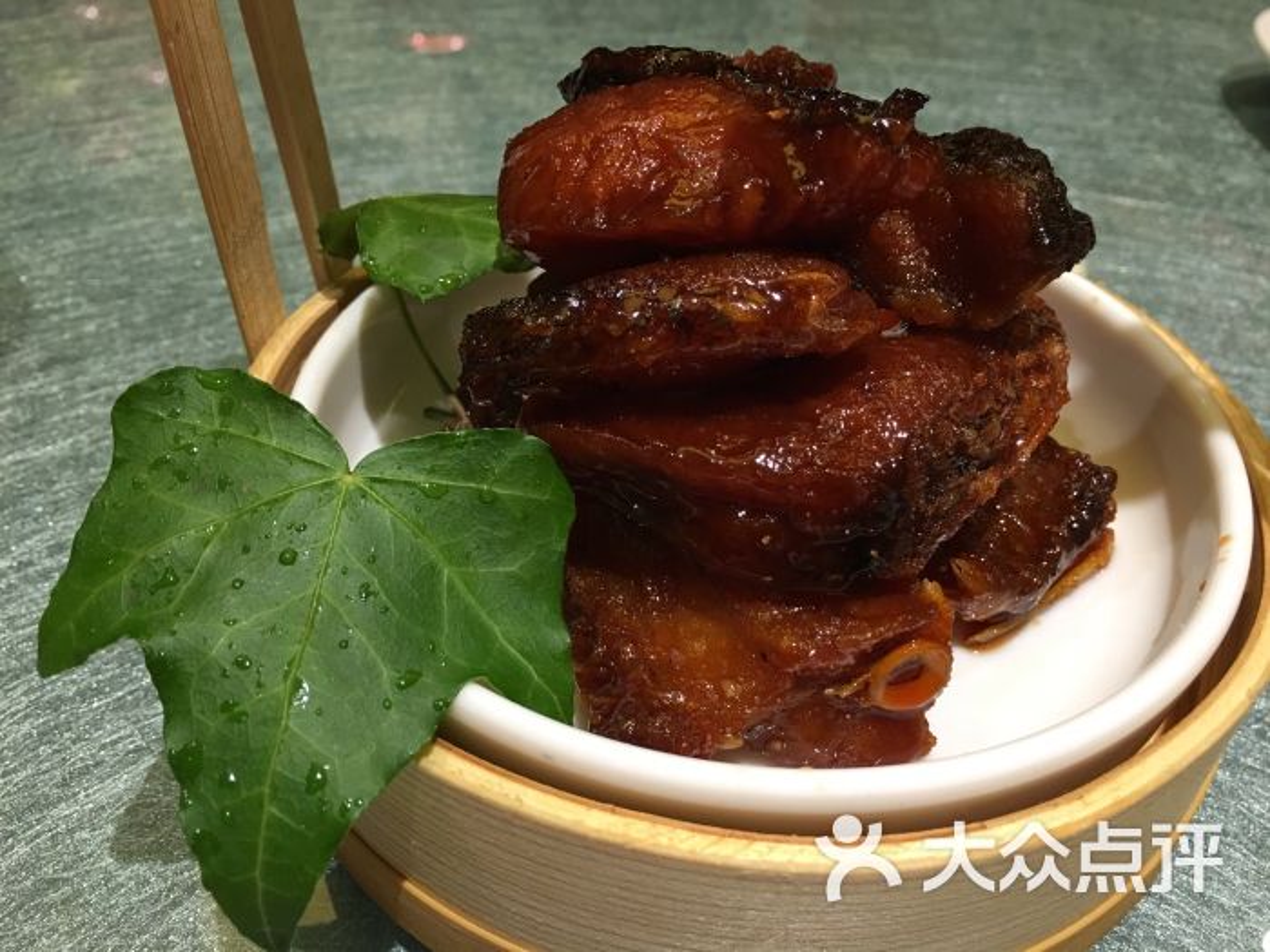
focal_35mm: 29
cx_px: 635
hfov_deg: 61.7
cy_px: 476
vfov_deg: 48.2
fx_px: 1064
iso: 64
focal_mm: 4.15
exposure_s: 1/17
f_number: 2.2
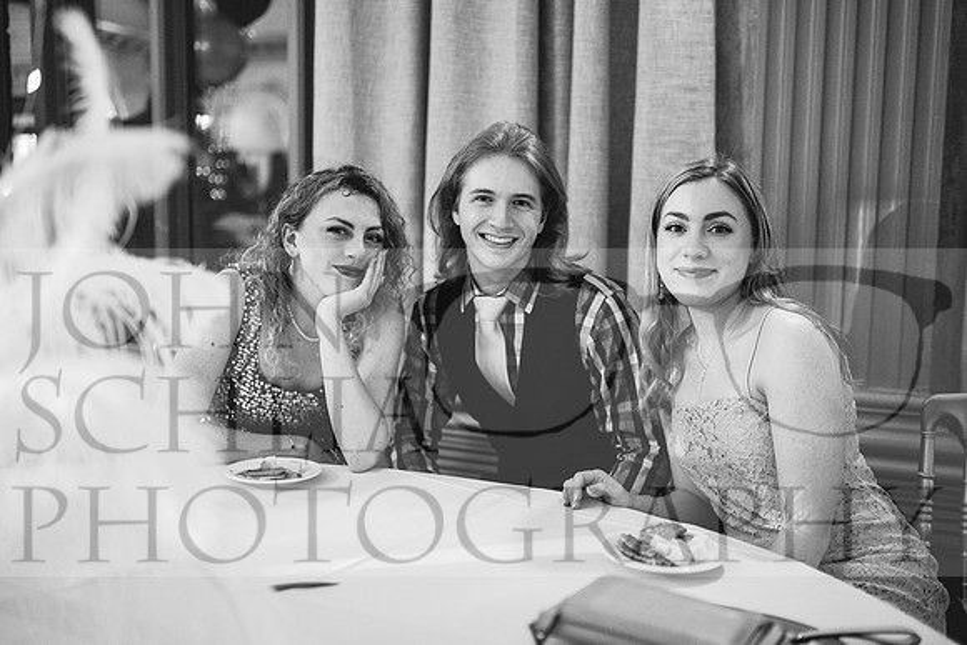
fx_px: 940
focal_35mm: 35
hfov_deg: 54.4
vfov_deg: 37.9
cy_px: 322
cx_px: 484
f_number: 1.4
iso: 6400
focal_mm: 35
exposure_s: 1/50
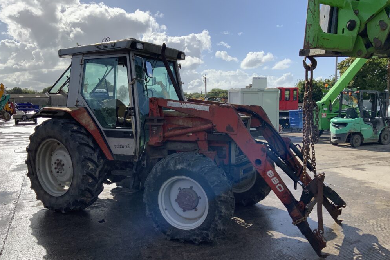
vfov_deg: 42.3
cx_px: 195
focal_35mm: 31
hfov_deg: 60.3
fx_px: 336
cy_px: 137
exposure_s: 1/2667
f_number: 1.8
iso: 20
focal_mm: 3
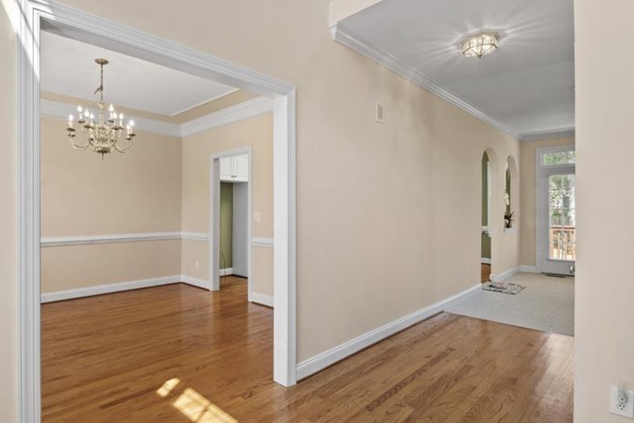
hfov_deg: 82.8
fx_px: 352
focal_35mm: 20
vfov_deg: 61.9
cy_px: 207
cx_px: 250
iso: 320
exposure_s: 1/30
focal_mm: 16
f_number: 8
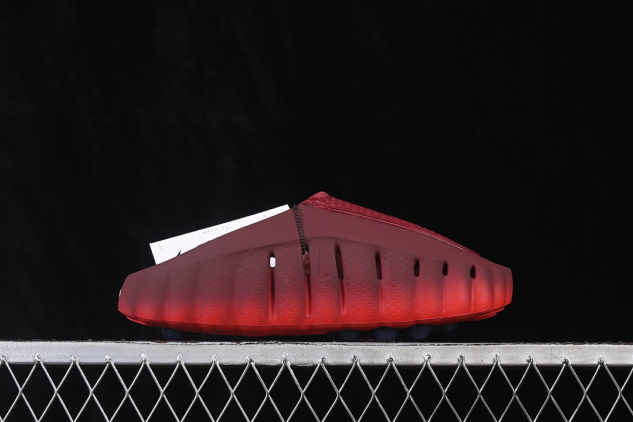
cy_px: 211
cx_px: 316
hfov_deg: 27.0
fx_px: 1319
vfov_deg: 18.2
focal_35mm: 75
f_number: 7.1
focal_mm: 50
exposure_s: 1/60
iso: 160
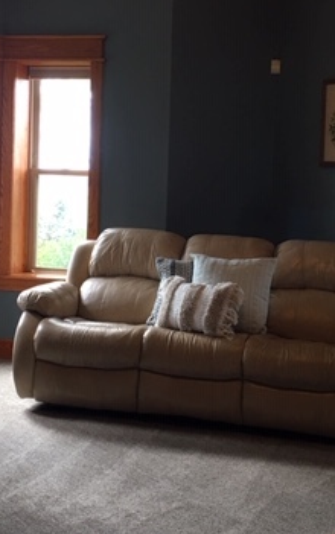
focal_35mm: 56
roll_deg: -2.5
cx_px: 195
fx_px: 816
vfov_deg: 36.1
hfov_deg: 23.2
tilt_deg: +0.0
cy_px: 204
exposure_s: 1/15
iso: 25
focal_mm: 4.15
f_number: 2.2
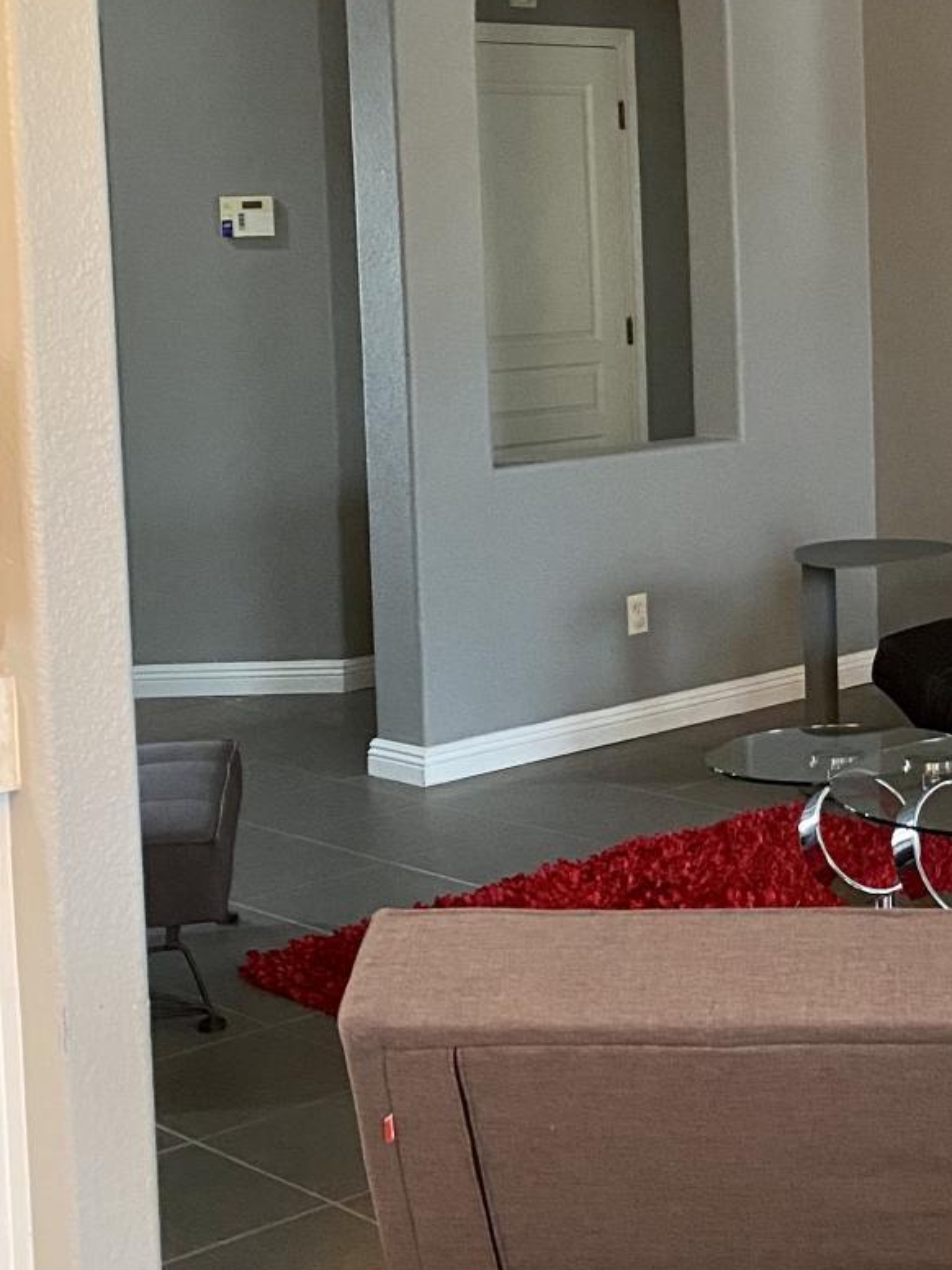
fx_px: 2457
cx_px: 1017
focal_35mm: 67
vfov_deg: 28.8
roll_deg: +0.6
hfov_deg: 21.0
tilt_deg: -4.7
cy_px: 466
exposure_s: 1/60
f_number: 1.8
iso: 400
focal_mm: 4.25
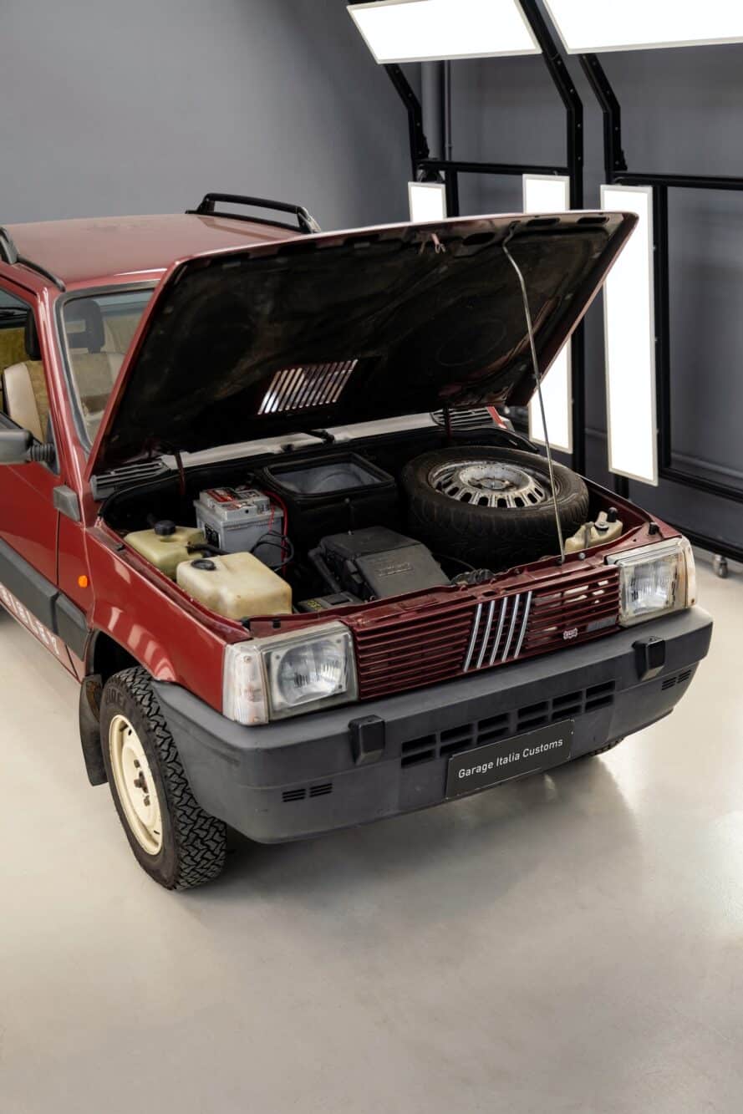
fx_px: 1393
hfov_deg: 29.9
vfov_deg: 43.6
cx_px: 372
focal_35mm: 45
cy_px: 557
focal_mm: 45
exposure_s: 1/80
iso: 250
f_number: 2.8
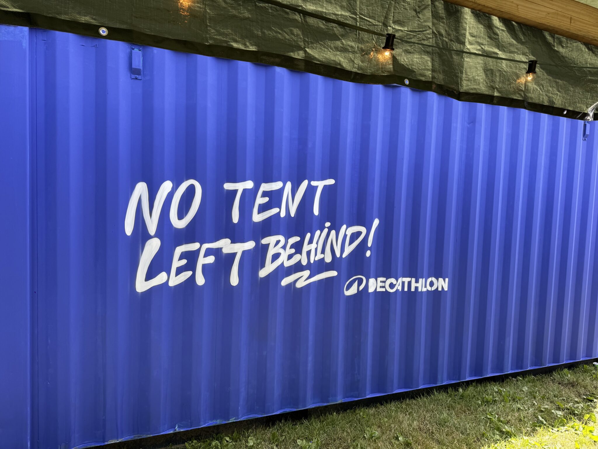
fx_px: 415
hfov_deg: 71.6
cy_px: 224
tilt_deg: -3.2
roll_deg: -1.2
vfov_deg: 56.8
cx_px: 299
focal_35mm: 24
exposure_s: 1/470
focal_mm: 6.76
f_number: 1.78
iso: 80
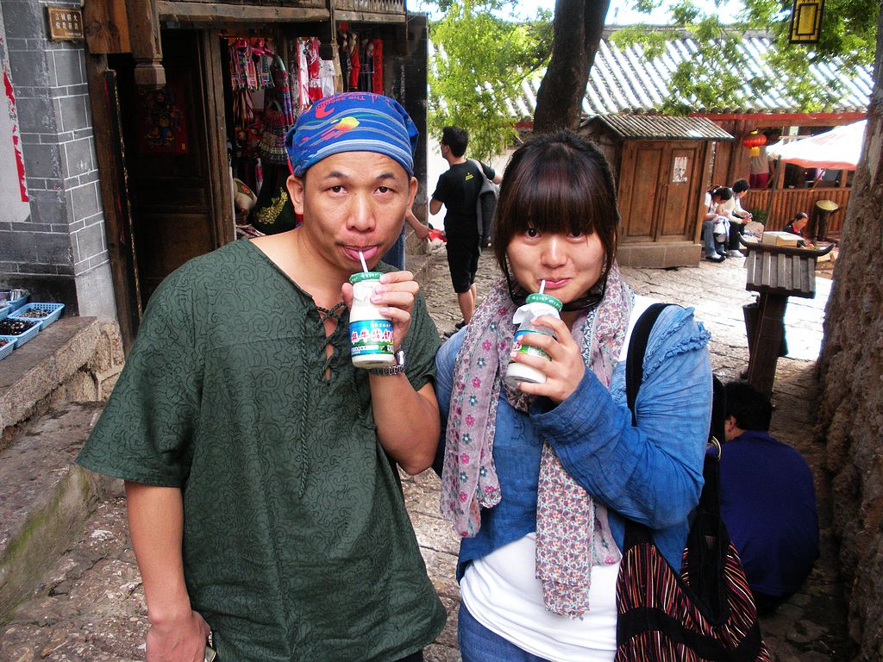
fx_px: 918
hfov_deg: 51.4
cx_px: 442
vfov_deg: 39.7
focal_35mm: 36
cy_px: 331
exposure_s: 1/61.7
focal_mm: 6.3
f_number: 3.5
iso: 180
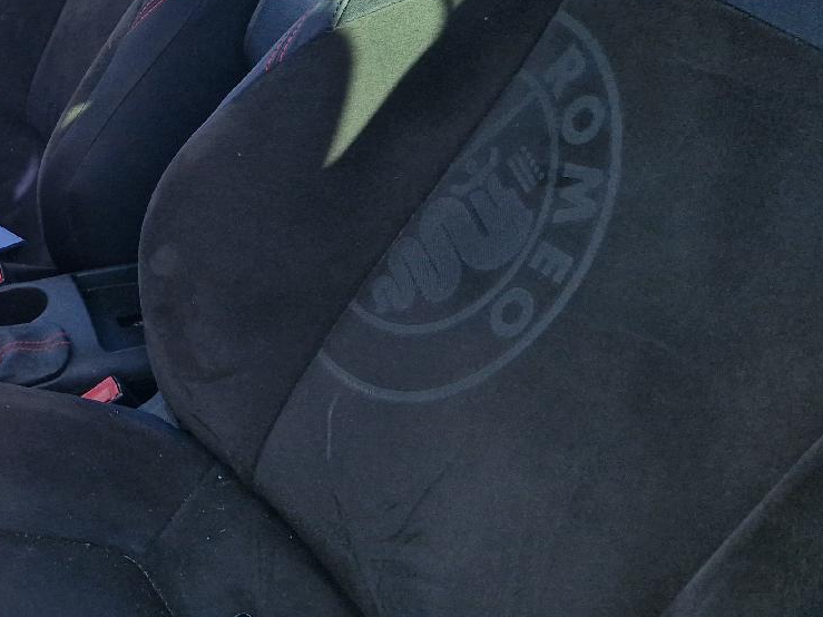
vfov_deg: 25.6
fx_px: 1331
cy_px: 112
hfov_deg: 29.7
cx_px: -154
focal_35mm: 56
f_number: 1.8
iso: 50
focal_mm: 5.4
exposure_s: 1/227
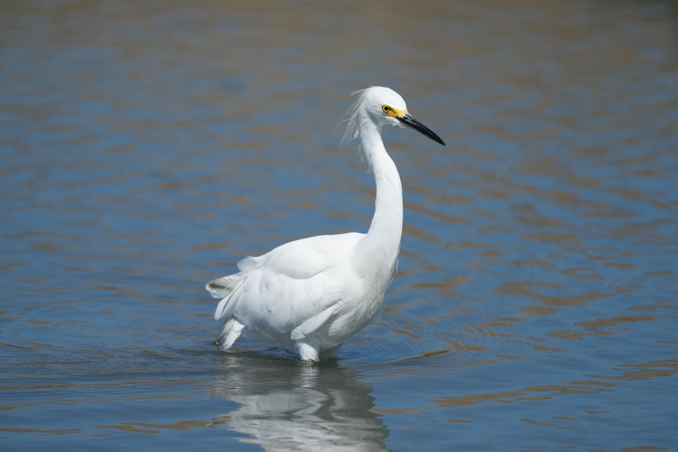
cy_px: 226
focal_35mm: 560
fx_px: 10546
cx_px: 339
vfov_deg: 2.5
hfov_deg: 3.7
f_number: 6.3
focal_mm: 560
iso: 400
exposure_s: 1/2500
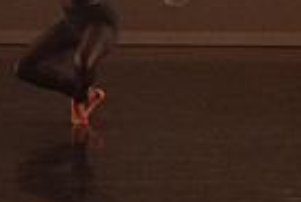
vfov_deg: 3.8
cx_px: 400
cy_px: -73
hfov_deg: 5.7
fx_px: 2996
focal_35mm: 358
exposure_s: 1/320
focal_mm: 65
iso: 4000
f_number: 3.2
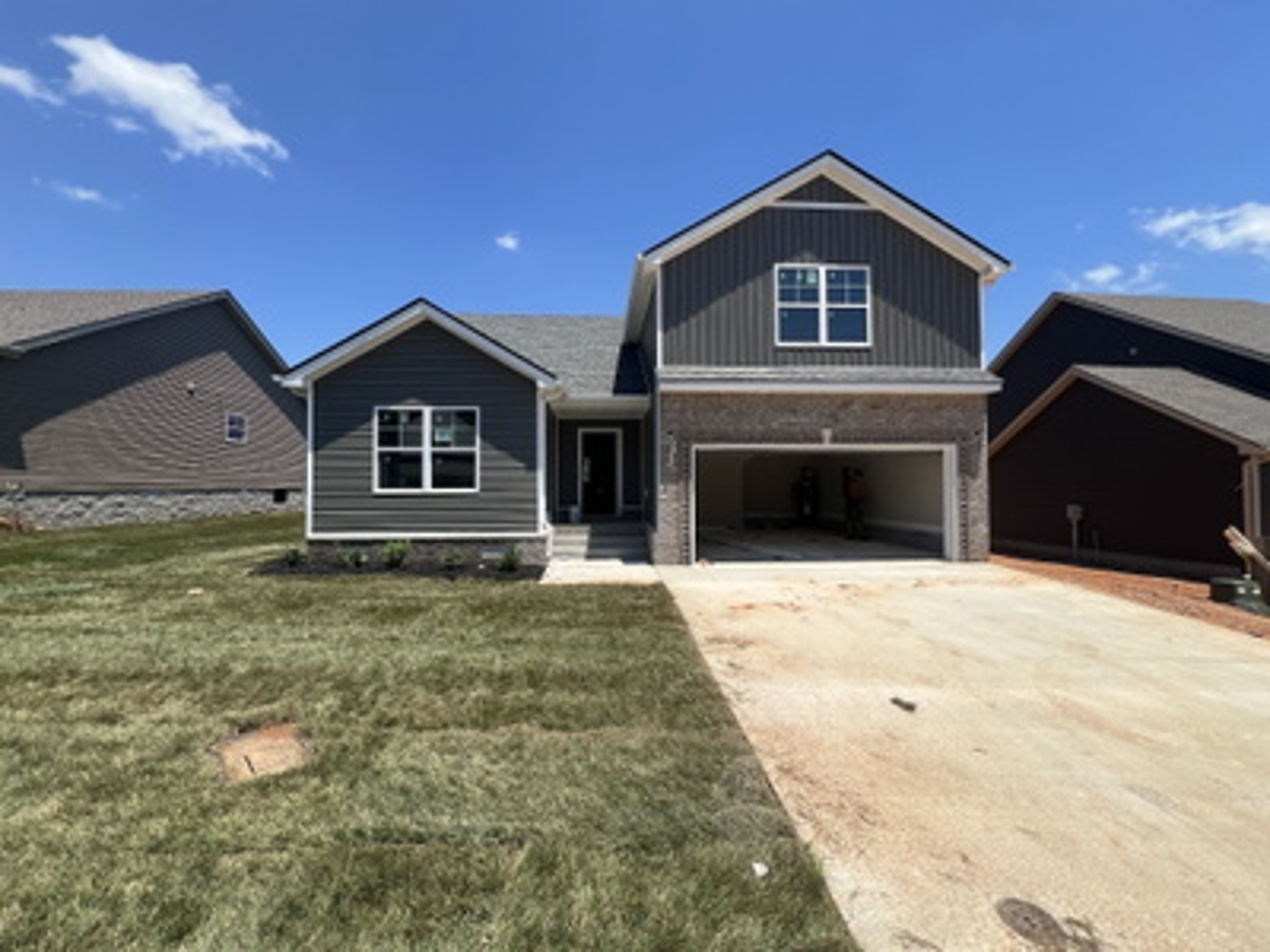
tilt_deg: +0.5
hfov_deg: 106.2
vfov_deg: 89.9
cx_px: 635
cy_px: 476
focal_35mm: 13
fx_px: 477
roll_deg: -0.2
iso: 32
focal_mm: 1.57
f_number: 1.8
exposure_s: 1/1248
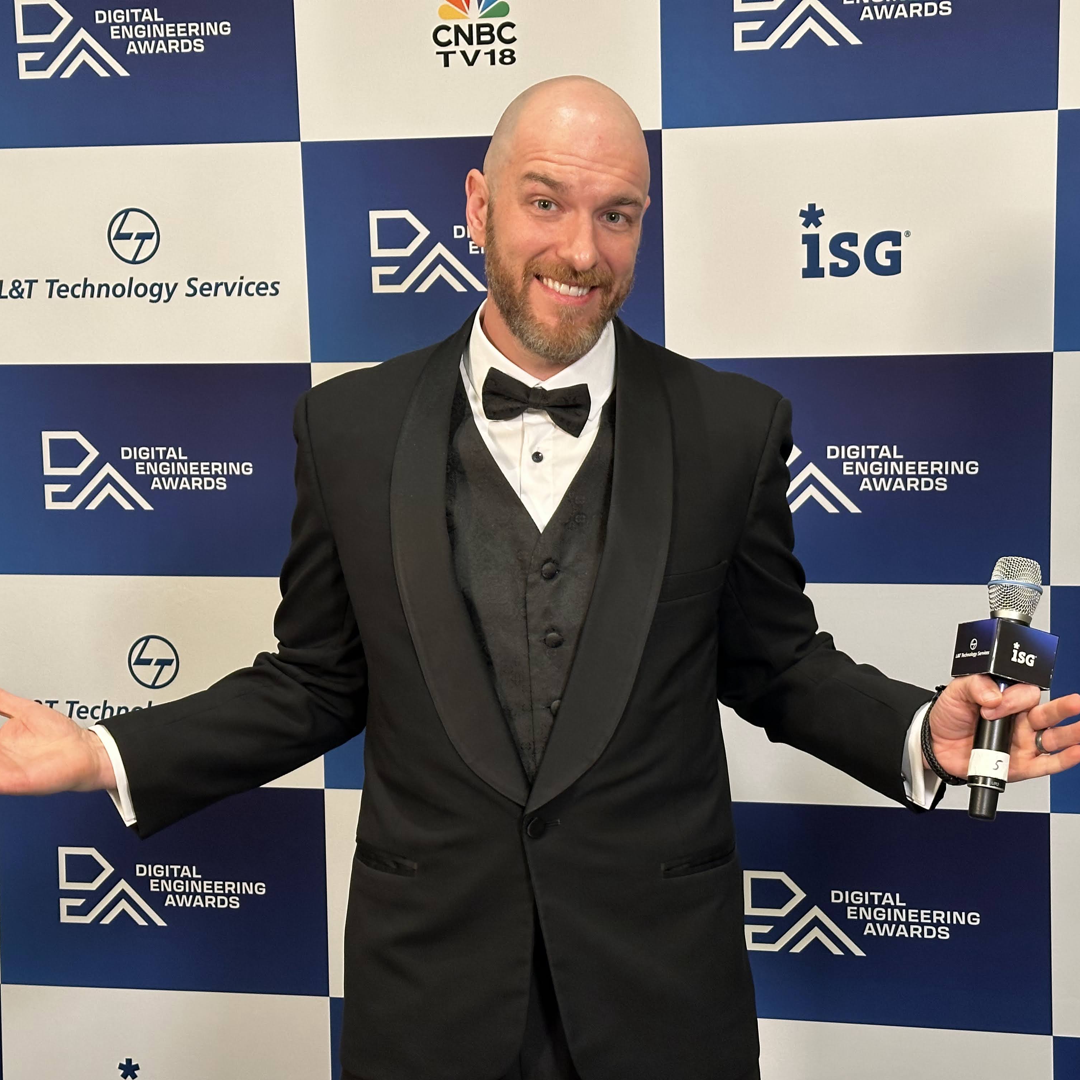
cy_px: 543
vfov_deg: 30.0
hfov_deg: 30.0
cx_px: 586
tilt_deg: -6.7
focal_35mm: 57
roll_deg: +0.8
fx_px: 2012
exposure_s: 1/60
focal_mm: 6.86
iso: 200
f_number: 1.78
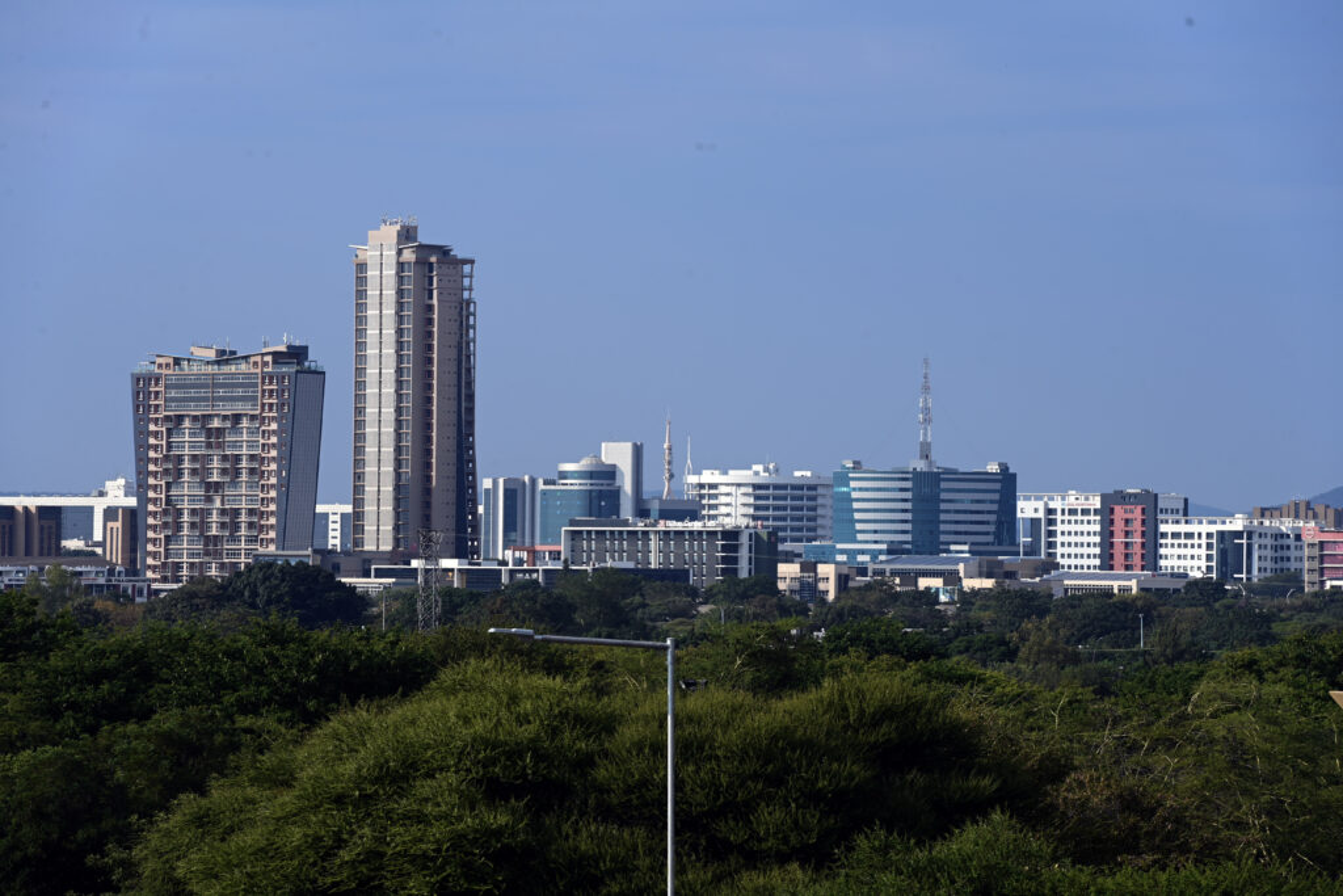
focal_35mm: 195
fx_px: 7275
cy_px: 448
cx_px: 672
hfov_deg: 10.5
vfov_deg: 7.0
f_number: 9
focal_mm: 195
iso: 64
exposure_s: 1/100
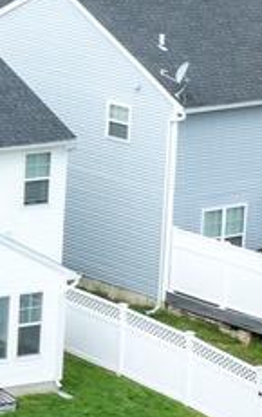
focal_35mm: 225
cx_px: -809
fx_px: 2563
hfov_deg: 5.2
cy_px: -70
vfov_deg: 9.2
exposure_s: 1/240
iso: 100
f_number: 7.1
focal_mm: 12.29
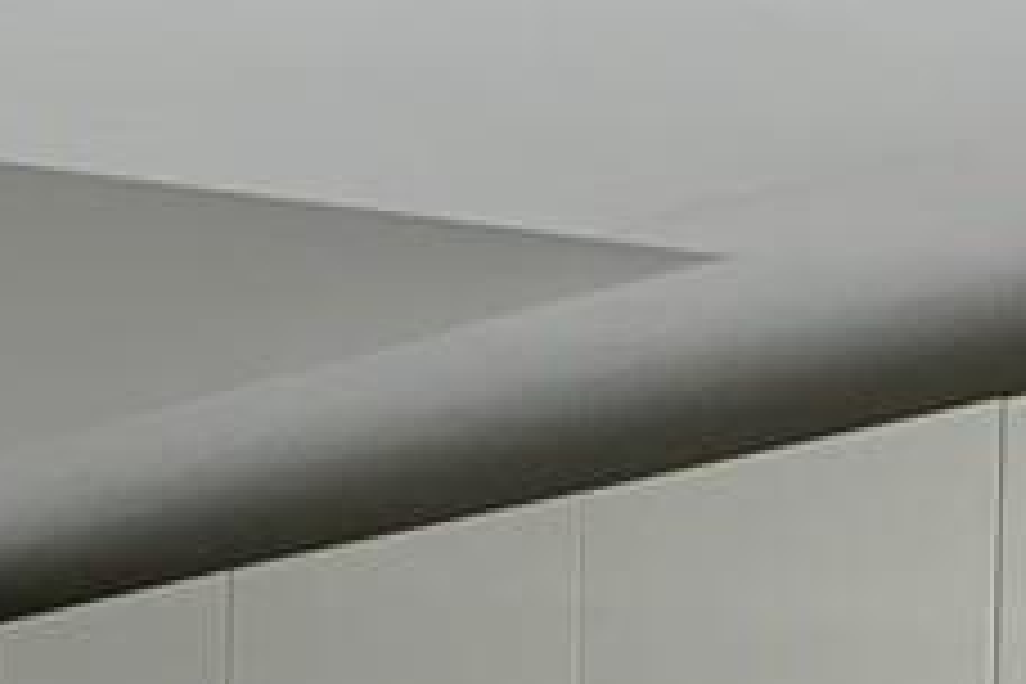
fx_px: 5415
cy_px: 2012
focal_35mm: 190
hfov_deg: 10.1
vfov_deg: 6.6
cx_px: -990
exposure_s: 1/120
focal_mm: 4.25
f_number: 1.8
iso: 50
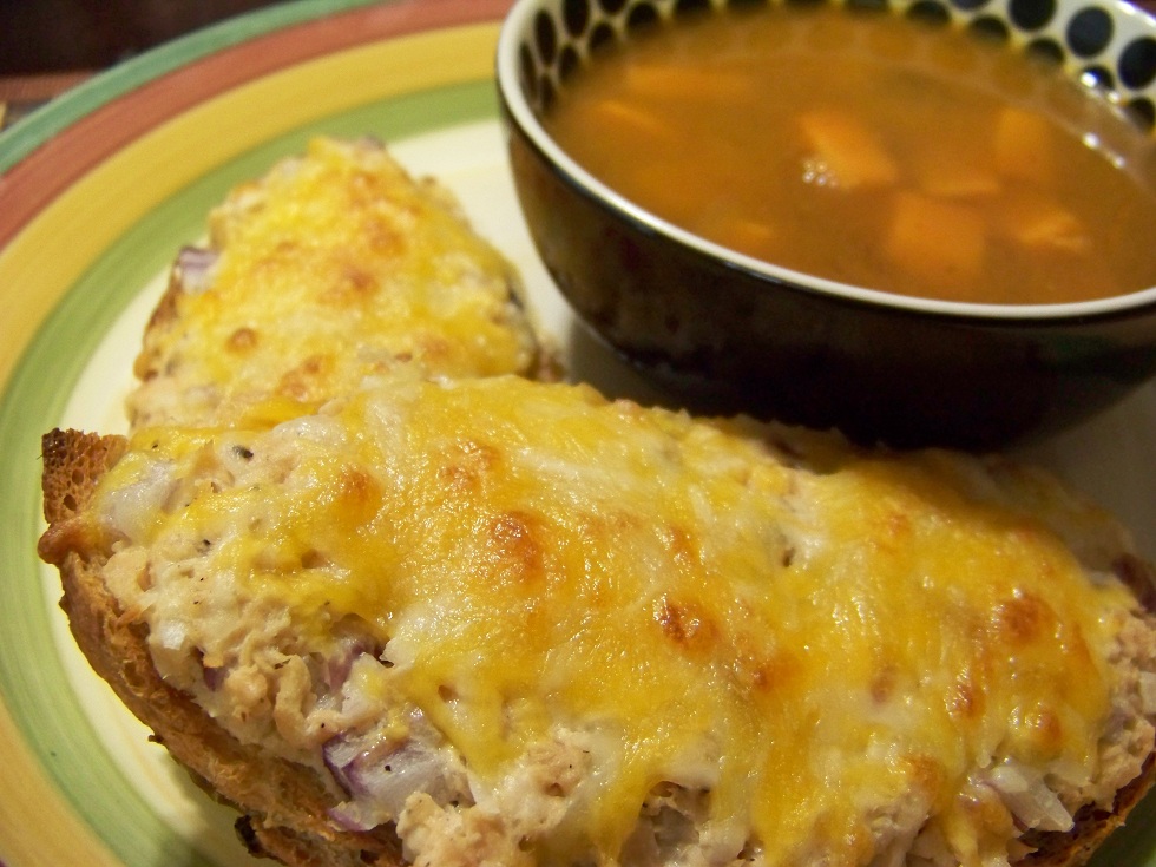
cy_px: 434
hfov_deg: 51.4
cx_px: 578
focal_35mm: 36
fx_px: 1202
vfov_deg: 39.7
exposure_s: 1/30
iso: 367
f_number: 2.8
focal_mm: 5.85
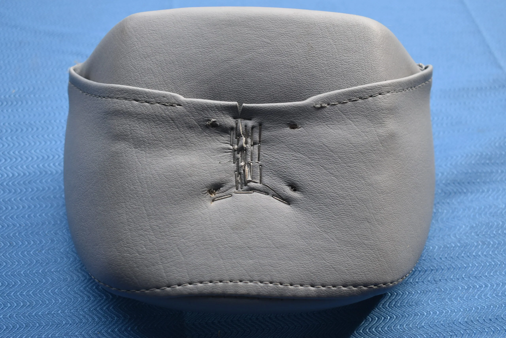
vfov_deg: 29.9
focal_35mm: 45
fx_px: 633
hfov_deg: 43.6
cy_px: 169
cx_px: 253
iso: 200
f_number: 6.3
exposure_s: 1/160
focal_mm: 30
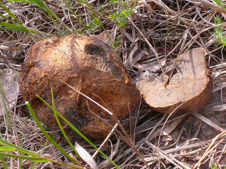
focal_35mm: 35
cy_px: 84
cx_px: 113
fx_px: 229
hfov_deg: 52.6
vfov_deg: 40.7
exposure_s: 1/6
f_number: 11
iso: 100
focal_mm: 7.4
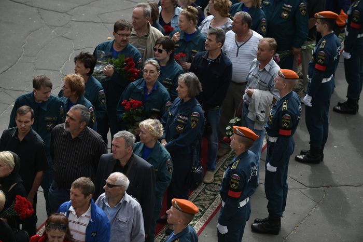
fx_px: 1562
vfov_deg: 8.8
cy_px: 121
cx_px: 182
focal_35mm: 155
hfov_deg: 13.3
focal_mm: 155
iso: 100
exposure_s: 1/1000
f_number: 5
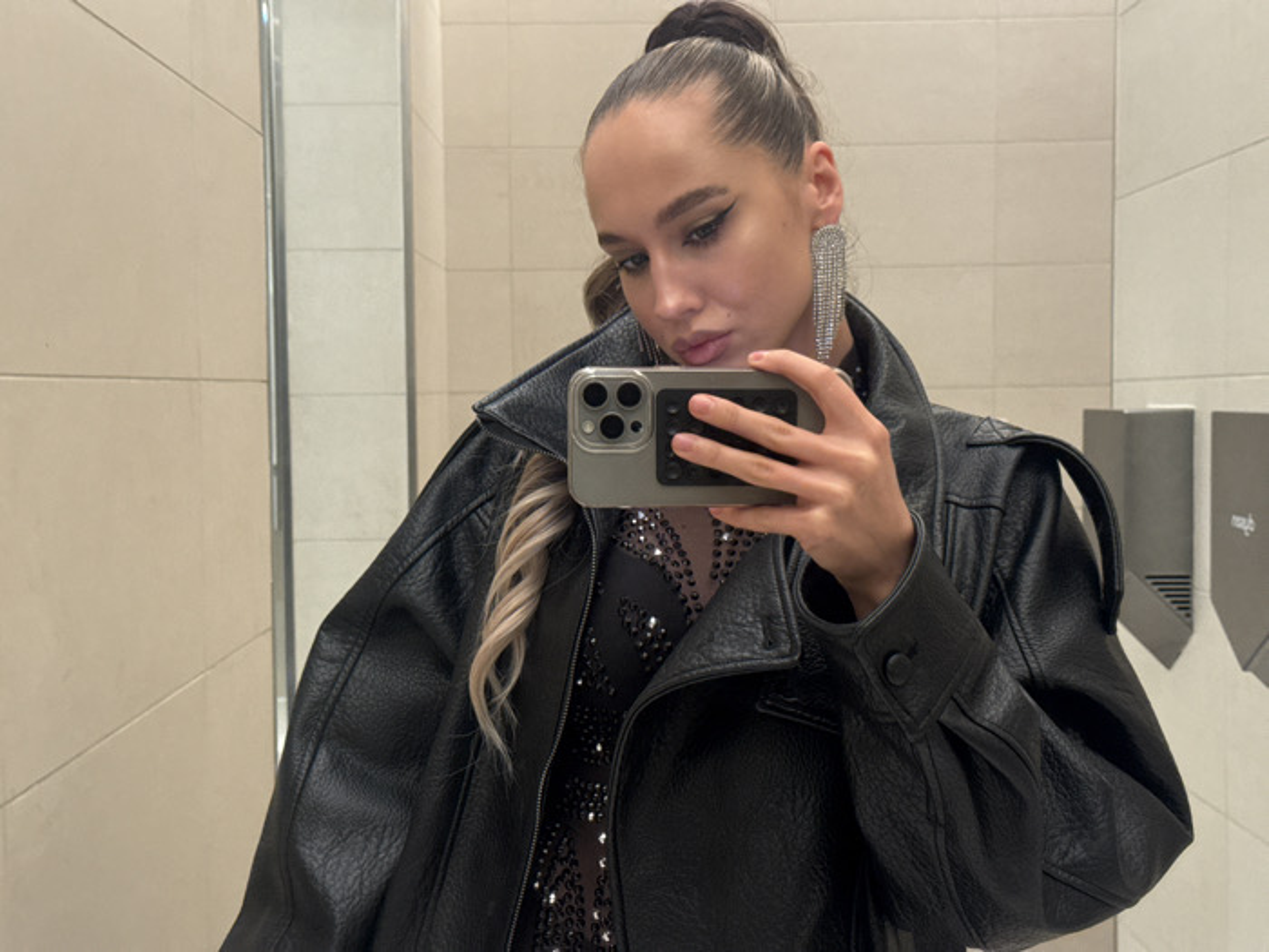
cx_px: 634
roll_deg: +0.8
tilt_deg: -1.4
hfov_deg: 39.7
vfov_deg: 30.3
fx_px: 1760
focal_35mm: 48
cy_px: 476
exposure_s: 1/36
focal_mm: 6.76
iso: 400
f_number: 1.78
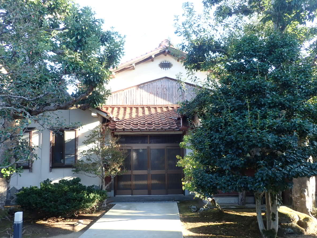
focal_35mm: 27
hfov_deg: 65.3
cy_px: 124
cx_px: 152
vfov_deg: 51.3
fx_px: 247
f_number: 2.8
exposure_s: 1/60
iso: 100
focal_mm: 4.5
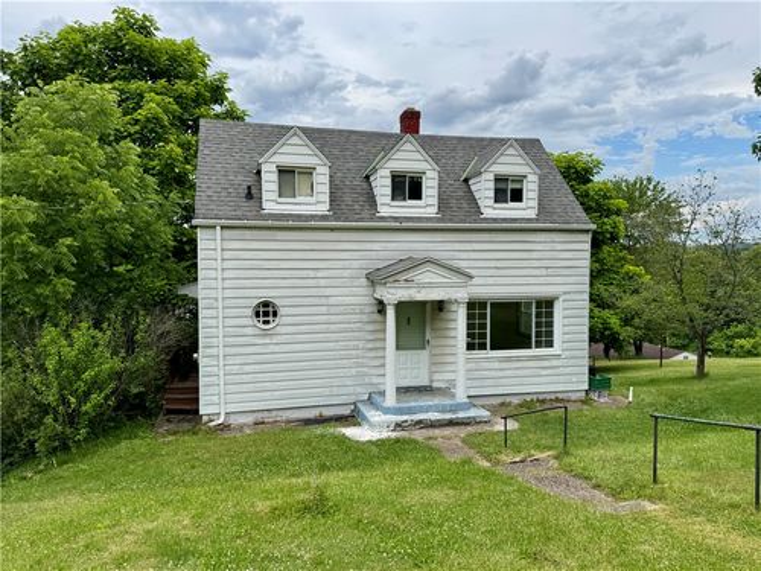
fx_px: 528
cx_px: 380
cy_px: 286
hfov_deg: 71.6
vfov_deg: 56.8
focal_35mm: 24
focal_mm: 6.76
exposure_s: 1/4608
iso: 80
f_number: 1.78
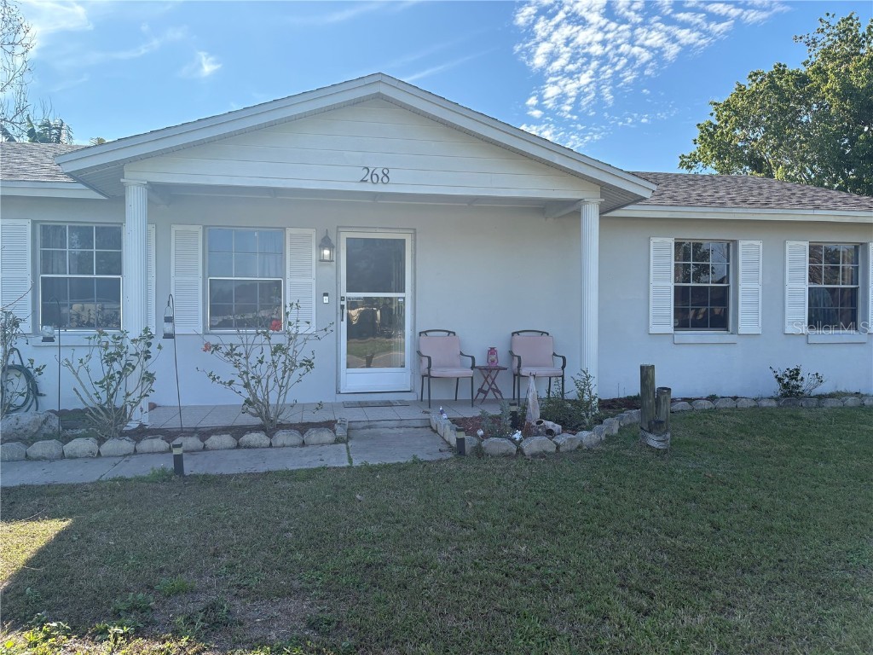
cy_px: 328
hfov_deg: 67.3
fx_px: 656
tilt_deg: +1.5
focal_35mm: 26
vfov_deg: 53.1
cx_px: 436
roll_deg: +0.8
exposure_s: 1/2208
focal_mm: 5.96
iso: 64
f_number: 1.6
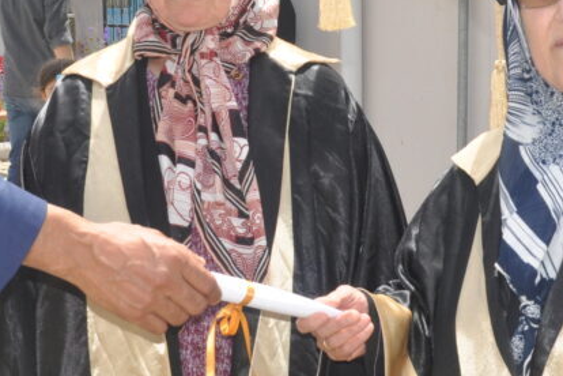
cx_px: 194
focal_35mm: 102
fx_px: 1595
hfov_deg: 20.0
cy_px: 40
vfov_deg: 13.3
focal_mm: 22
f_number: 10
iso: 250
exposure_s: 1/200
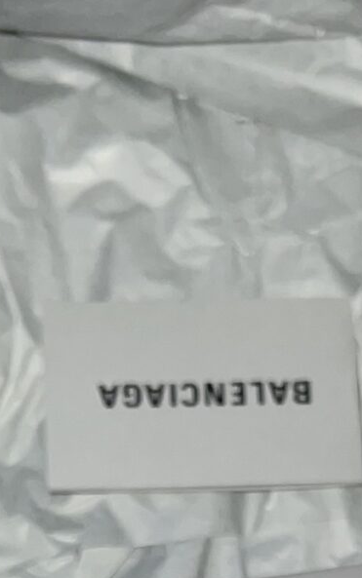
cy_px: 870
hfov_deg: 11.0
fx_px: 1877
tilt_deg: -85.4
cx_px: 225
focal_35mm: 119
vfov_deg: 16.0
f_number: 1.5
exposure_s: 1/4
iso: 50
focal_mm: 5.7
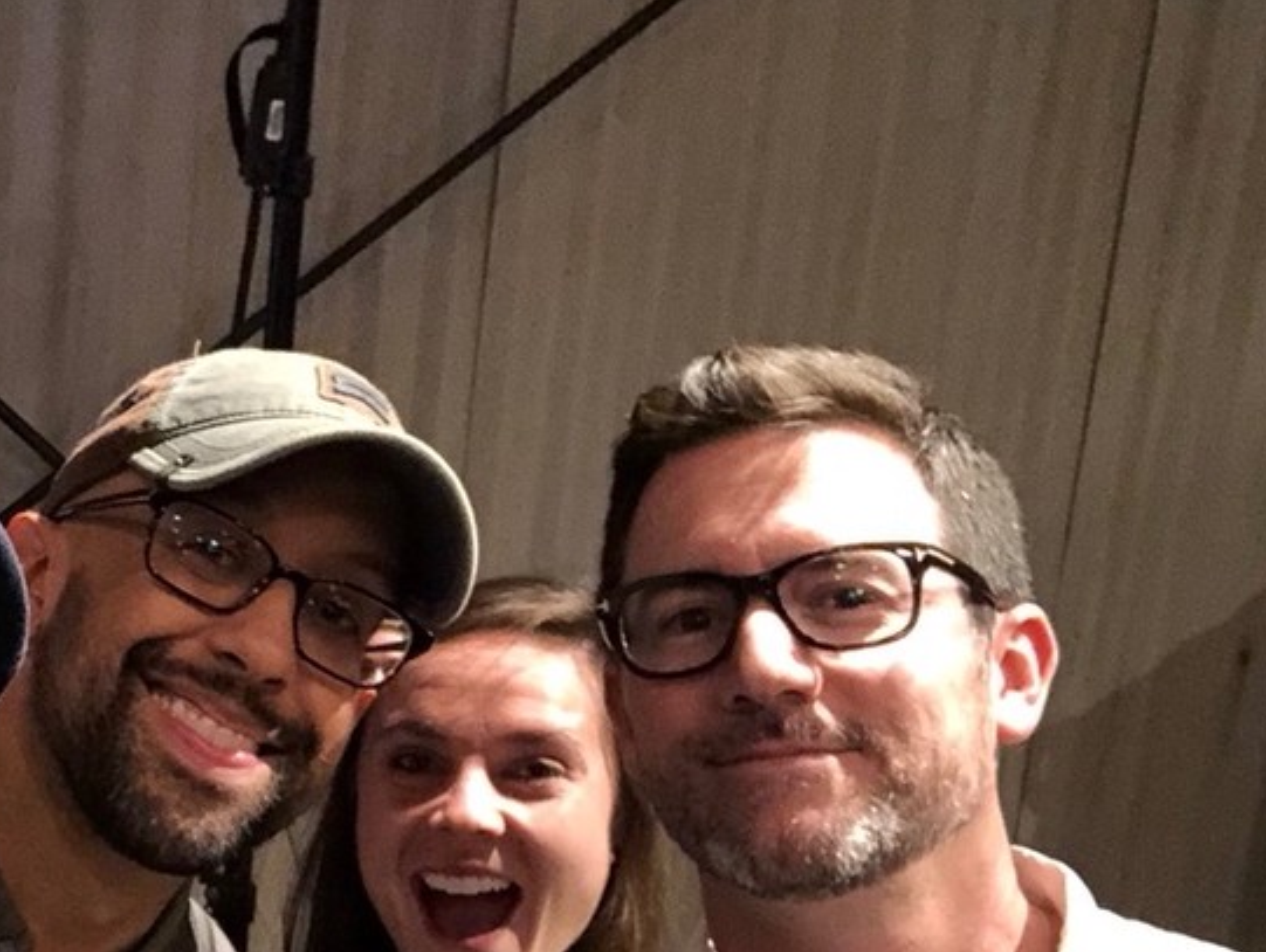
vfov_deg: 20.6
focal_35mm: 71
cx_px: -124
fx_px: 2600
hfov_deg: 25.4
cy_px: 737
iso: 320
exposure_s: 1/60
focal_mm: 2.87
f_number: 2.2
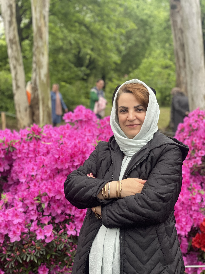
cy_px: 137
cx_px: 102
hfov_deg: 28.0
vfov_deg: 36.8
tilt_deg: -2.0
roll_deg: -1.5
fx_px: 411
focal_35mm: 52
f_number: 2
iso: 250
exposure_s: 1/112
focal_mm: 6
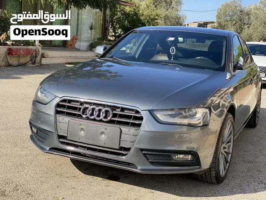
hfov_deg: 36.8
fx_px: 400
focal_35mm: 52
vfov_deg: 28.0
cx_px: 133
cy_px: 100
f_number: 2
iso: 20
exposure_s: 1/737
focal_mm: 6
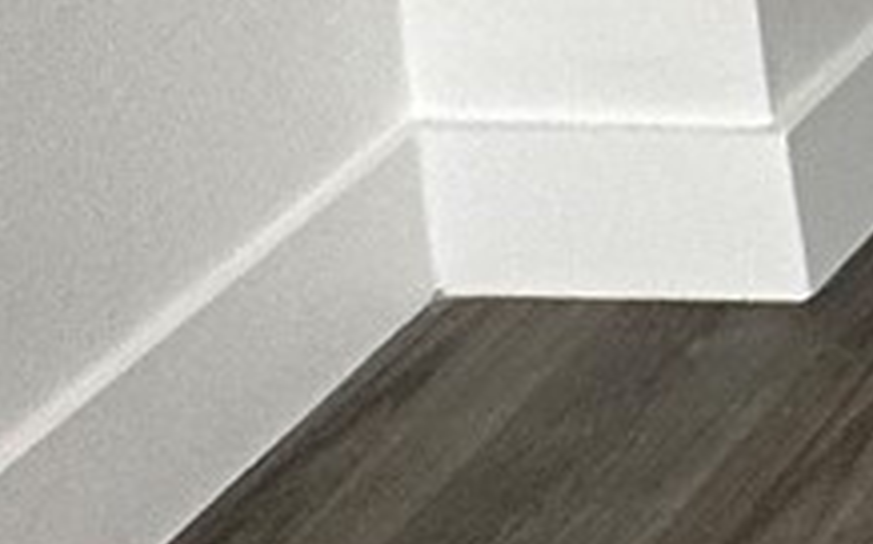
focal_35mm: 109
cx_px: 2263
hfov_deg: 12.9
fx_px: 2592
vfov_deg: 9.6
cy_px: -1032
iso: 100
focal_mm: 2.22
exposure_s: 1/120
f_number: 2.2
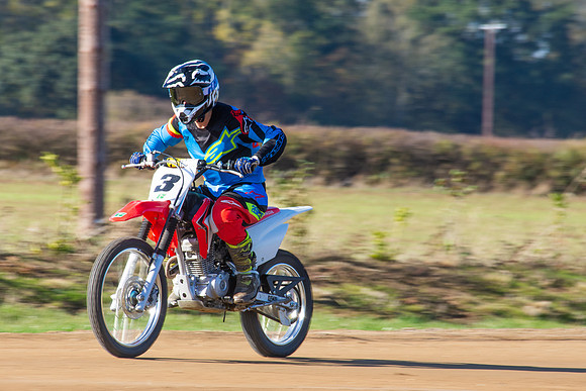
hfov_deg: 3.6
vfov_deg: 2.4
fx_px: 9397
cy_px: 185
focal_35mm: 577
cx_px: 261
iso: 200
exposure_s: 1/160
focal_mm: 300
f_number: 13
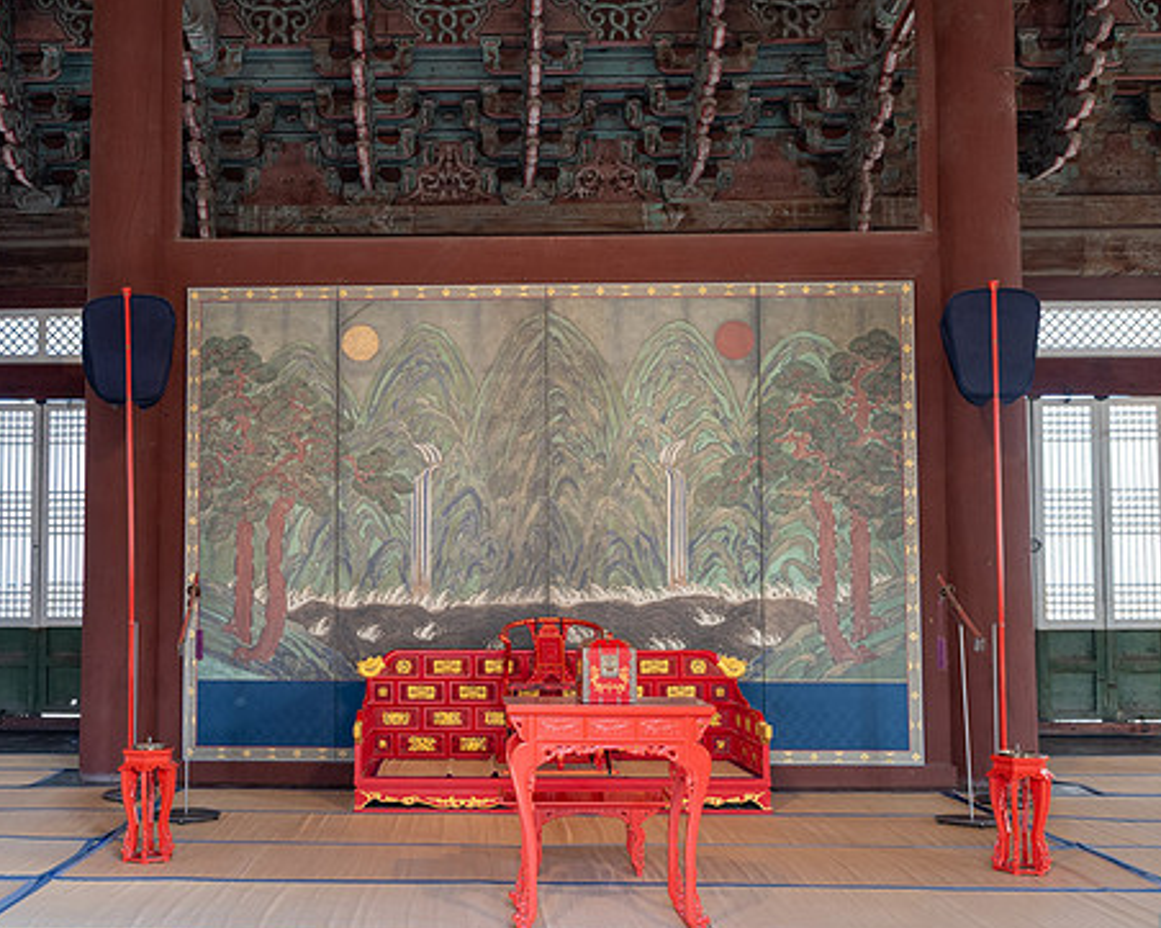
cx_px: 408
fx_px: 1408
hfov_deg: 44.3
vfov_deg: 36.4
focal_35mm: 41
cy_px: 504
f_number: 4
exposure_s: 1/60
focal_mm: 31
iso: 450
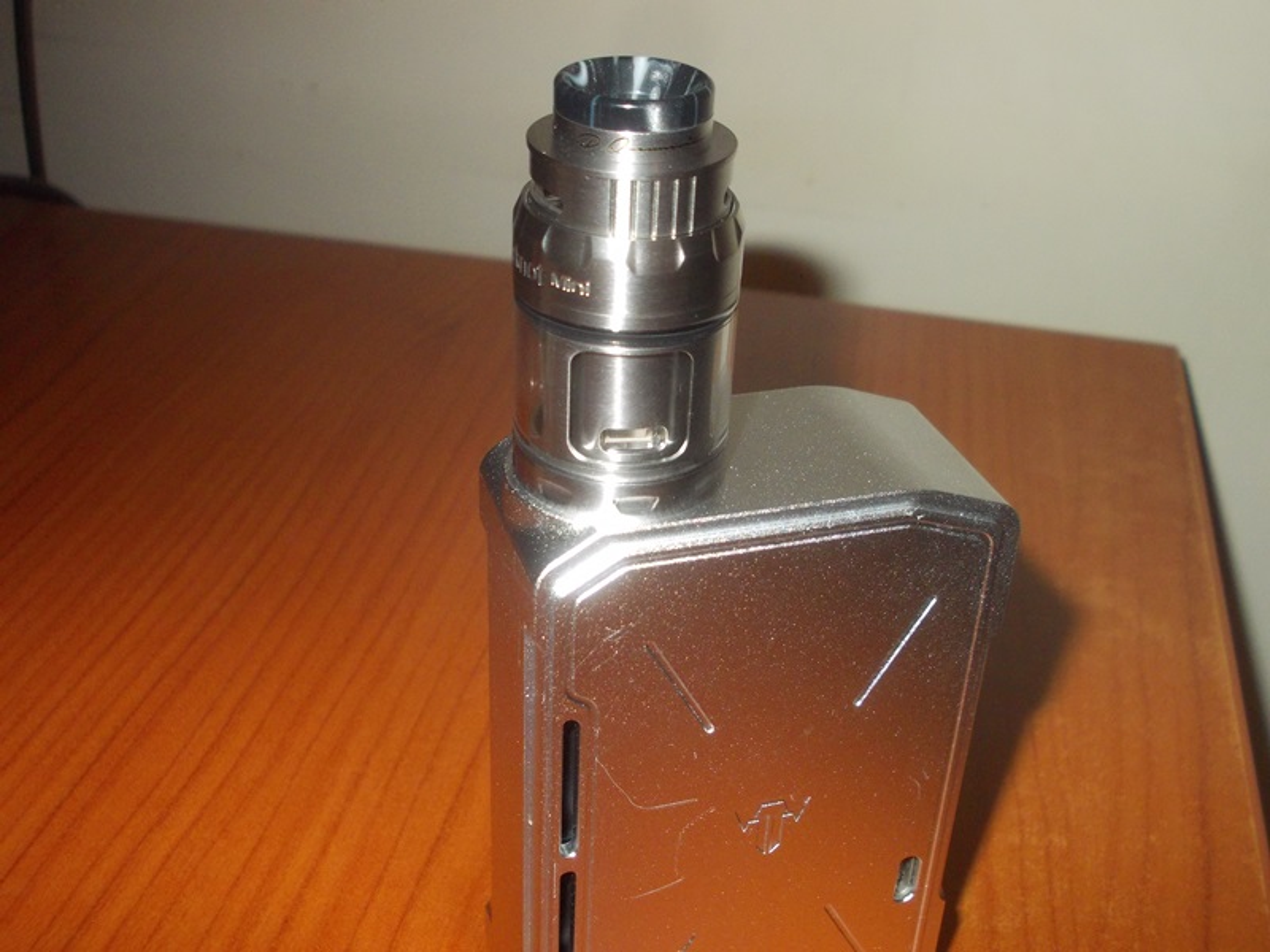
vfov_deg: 33.6
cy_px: 476
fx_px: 1578
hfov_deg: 43.9
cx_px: 635
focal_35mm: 43
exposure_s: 1/30
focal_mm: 6.1
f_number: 3.3
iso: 200
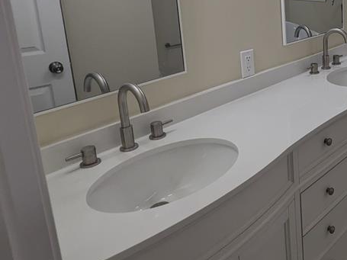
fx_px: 361
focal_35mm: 36
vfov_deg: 37.8
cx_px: 342
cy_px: 43
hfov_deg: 44.3
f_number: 2.2
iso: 38
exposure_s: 1/120
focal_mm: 2.22
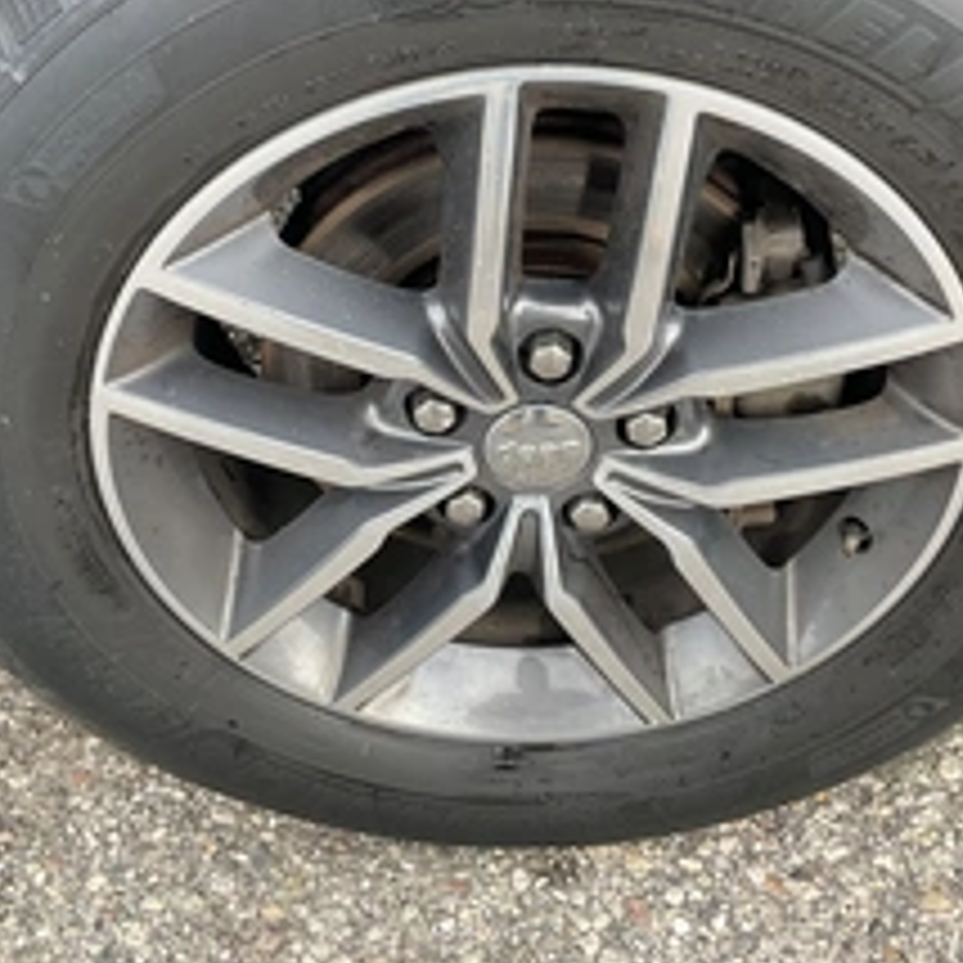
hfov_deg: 35.3
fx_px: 1511
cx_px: 504
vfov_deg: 35.0
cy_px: 315
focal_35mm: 48
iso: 32
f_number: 1.8
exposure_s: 1/122
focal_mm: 3
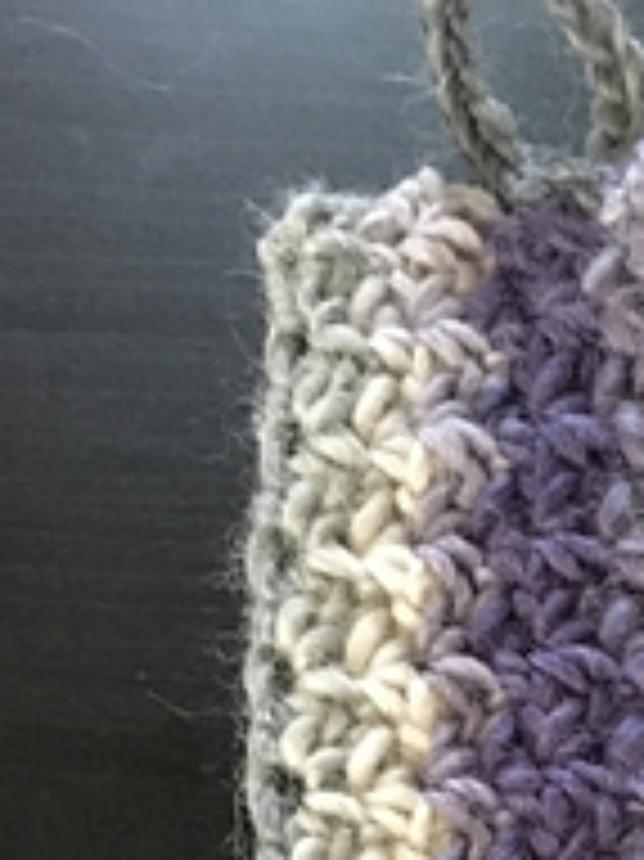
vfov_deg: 23.1
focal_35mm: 76
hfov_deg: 19.0
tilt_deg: -67.8
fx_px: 1887
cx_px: 588
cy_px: 1081
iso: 640
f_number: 2.2
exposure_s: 1/15
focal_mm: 4.15
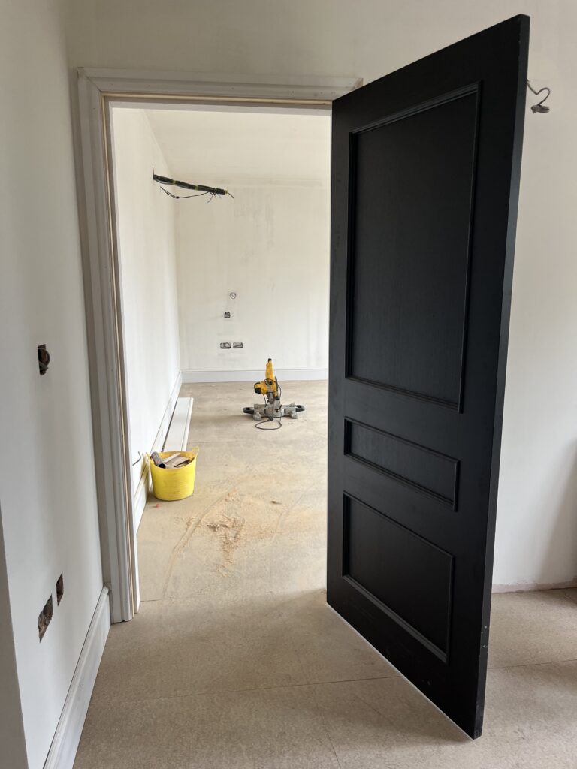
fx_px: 578
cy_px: 384
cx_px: 288
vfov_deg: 67.3
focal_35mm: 26
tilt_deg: -10.1
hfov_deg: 53.1
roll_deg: +1.8
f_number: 1.6
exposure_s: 1/121
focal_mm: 5.1
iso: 100
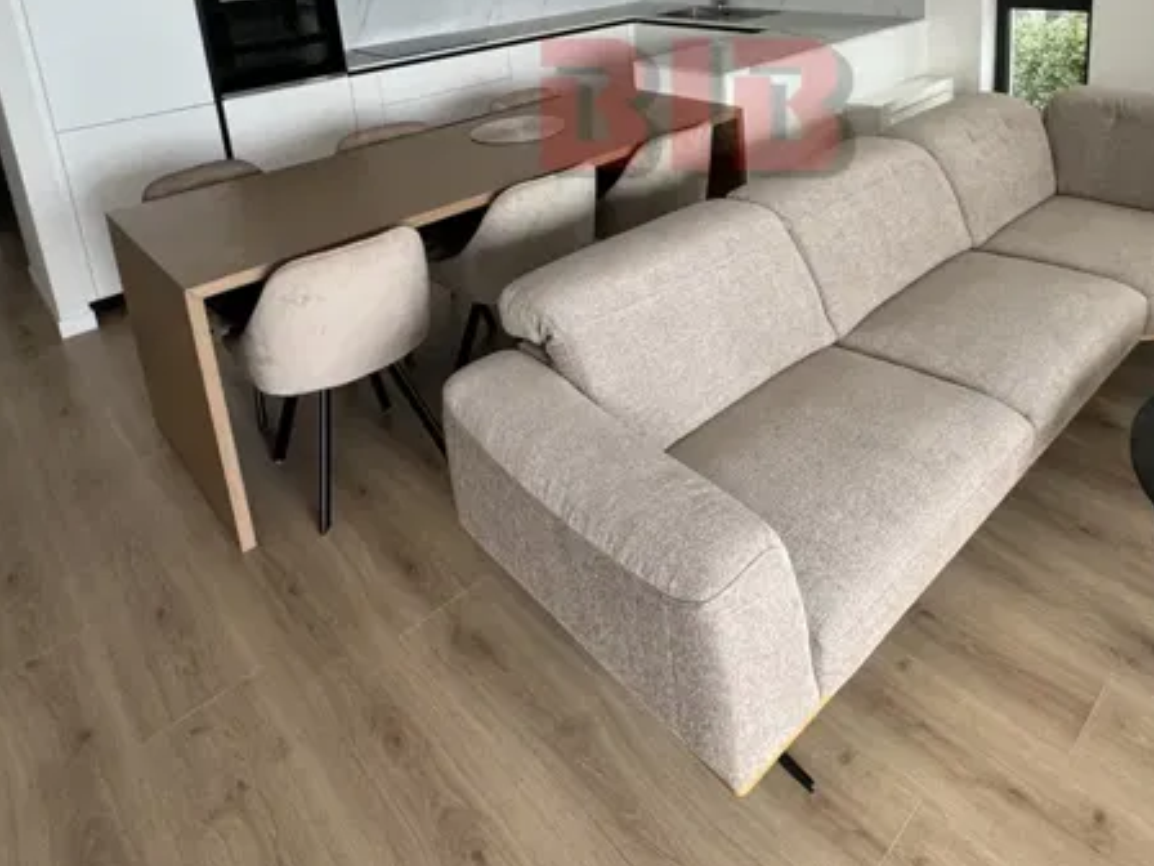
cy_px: 108
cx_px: 698
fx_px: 833
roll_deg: +5.2
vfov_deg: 49.7
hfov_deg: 68.6
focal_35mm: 25
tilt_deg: -13.2
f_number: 2.2
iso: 100
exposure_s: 1/99
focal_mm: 2.22
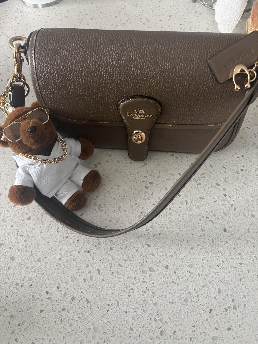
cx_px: 129
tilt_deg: -61.3
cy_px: 172
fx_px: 258
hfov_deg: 53.1
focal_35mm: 26
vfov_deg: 67.3
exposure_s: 1/60
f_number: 1.6
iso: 250
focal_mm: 5.96
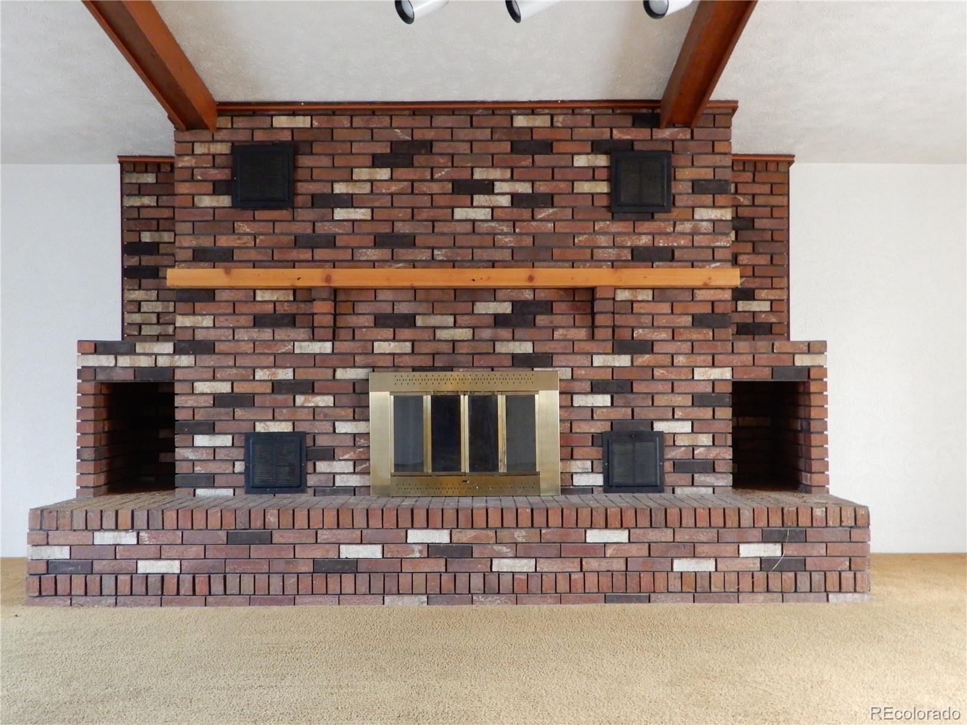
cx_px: 484
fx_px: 978
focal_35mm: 35
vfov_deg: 40.7
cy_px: 362
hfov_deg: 52.6
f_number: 4
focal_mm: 6.2
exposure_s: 1/8
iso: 800
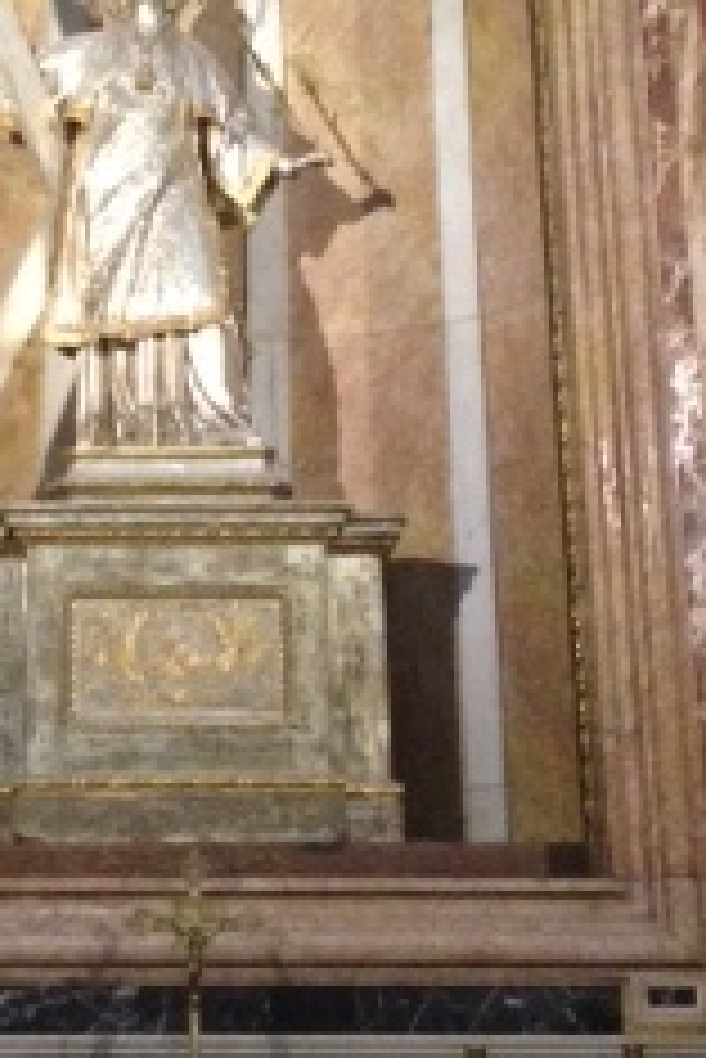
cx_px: 139
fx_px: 2908
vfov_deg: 20.0
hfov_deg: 13.8
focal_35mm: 99
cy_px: 18
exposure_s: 1/20
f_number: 2.4
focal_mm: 4.28
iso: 400
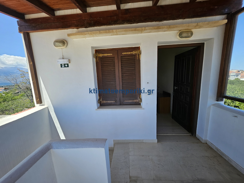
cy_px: 92
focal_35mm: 13
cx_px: 122
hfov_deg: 106.2
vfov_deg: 89.9
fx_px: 92
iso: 32
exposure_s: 1/371
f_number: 2.2
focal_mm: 1.74
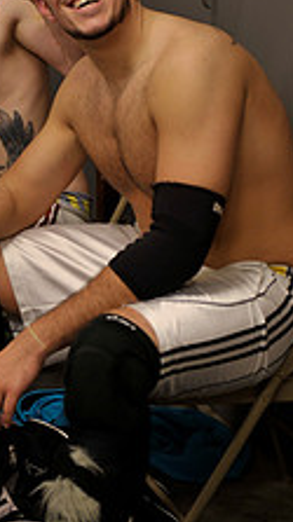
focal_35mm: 131
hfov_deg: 9.2
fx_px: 1814
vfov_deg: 16.3
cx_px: 55
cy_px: 157
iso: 400
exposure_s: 1/40
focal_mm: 62
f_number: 2.8
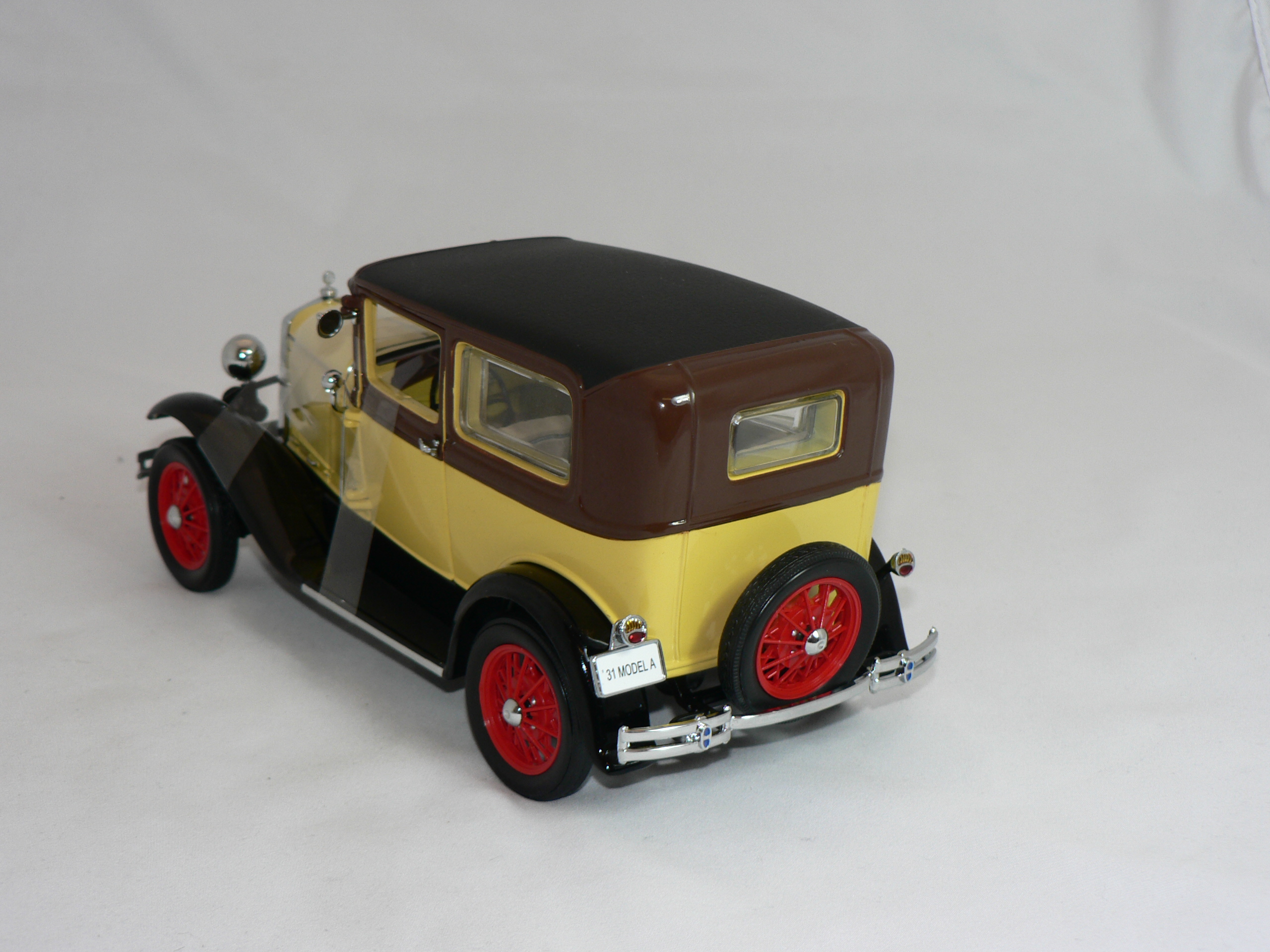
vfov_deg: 24.4
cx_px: 635
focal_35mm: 60
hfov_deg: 32.2
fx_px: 2201
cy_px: 476
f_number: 3.2
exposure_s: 1/60
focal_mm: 10.1
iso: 80
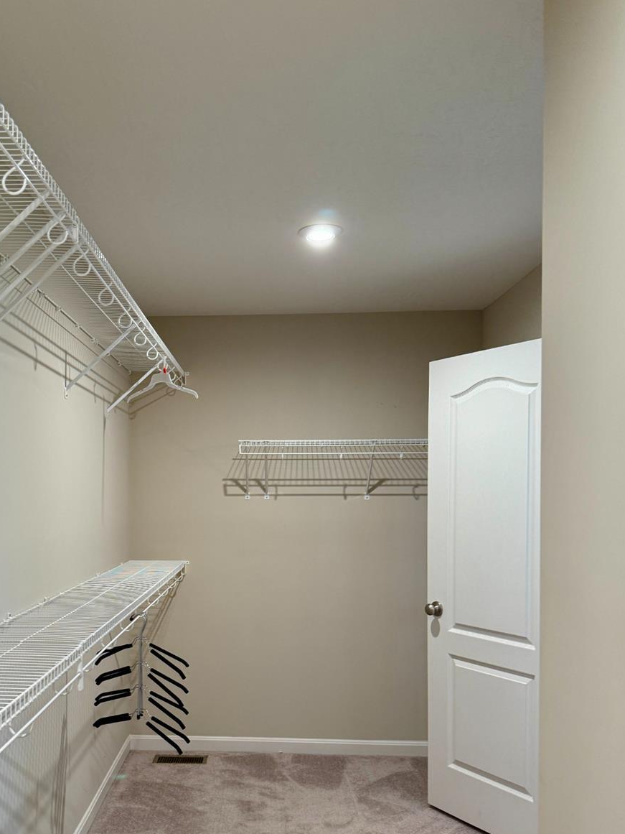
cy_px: 504
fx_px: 746
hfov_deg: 45.0
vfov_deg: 57.8
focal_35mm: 31
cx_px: 229
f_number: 1.78
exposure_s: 1/60
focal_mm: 6.76
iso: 160
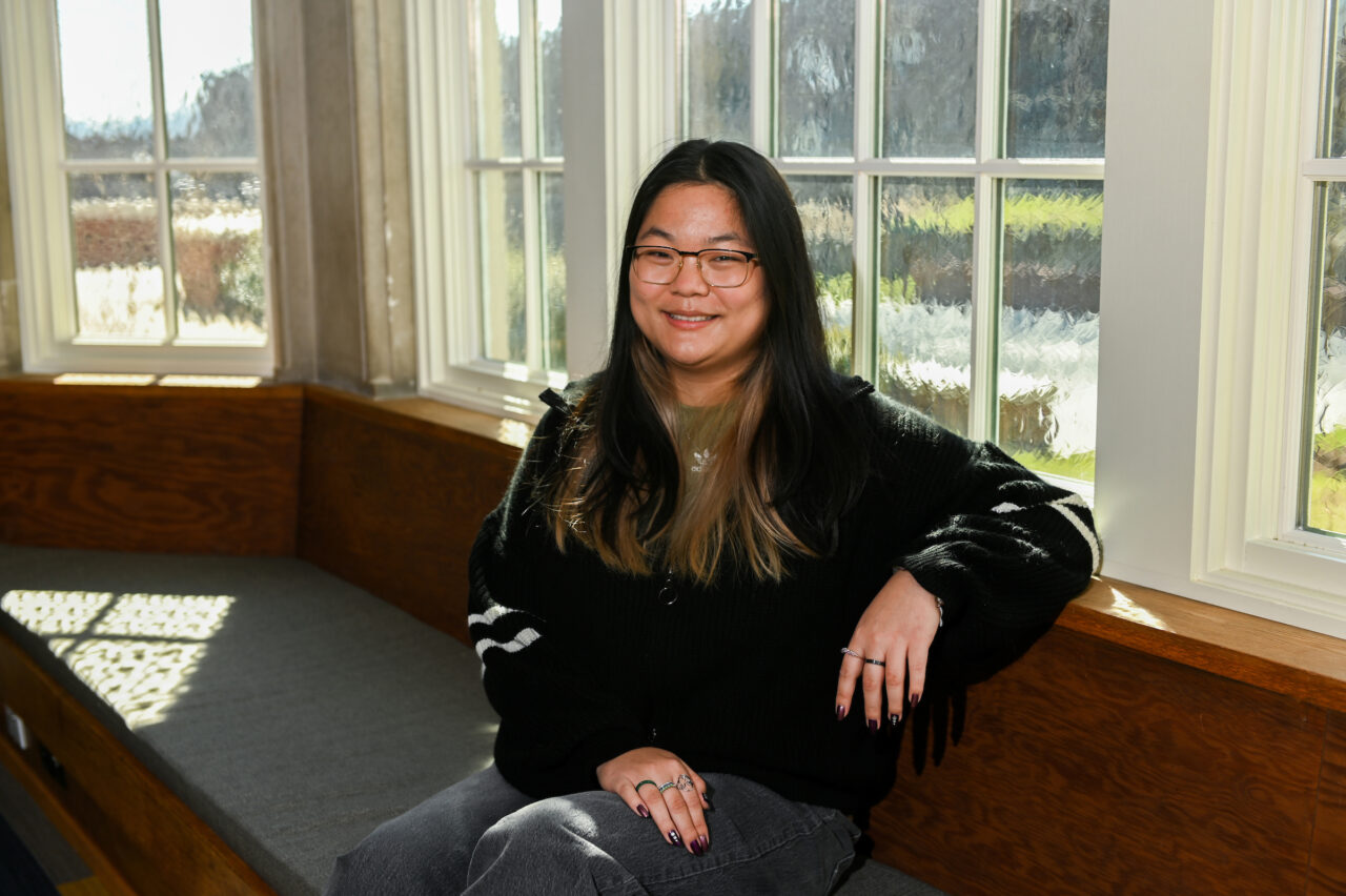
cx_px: 673
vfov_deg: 29.8
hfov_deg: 43.6
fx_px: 1682
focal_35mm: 45
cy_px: 448
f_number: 4
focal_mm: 45
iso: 80
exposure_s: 1/200
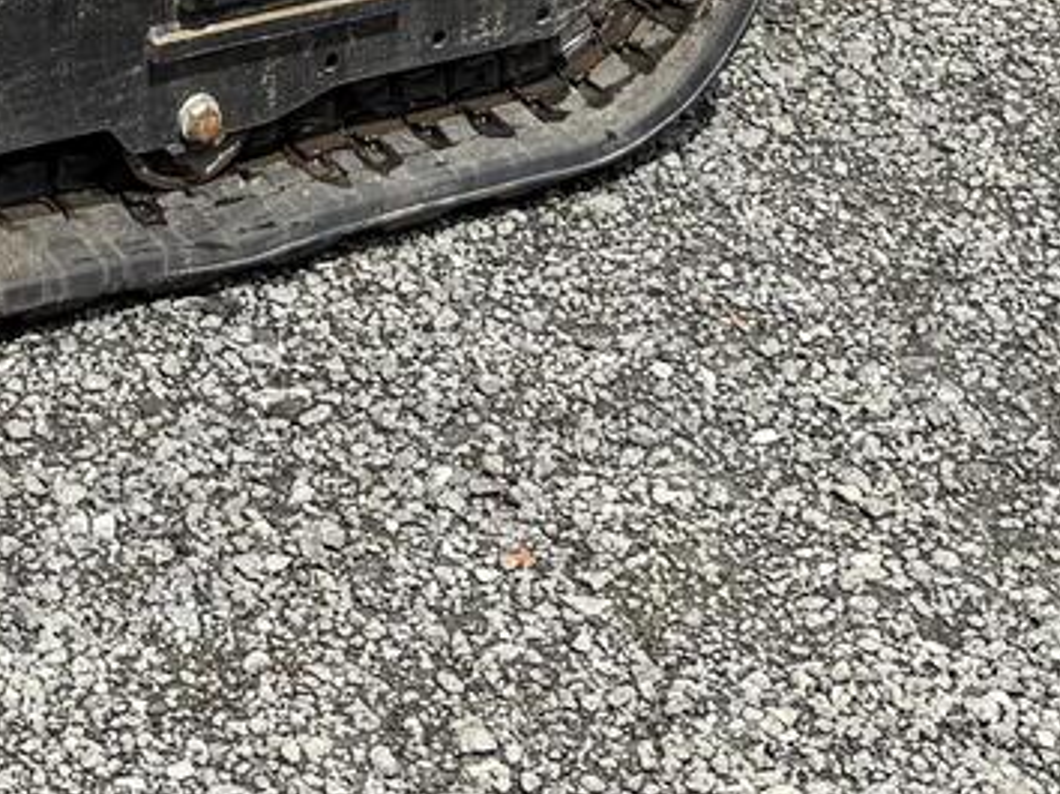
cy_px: -1303
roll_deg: -0.8
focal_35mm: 139
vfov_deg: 9.2
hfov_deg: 14.0
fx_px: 4254
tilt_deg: -8.2
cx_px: 75
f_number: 1.78
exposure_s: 1/2907
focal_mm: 6.76
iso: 80
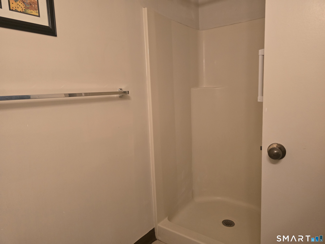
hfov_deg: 73.9
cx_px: 162
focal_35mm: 23
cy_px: 122
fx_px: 216
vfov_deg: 58.9
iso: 800
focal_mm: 6.3
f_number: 1.7
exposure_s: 1/120
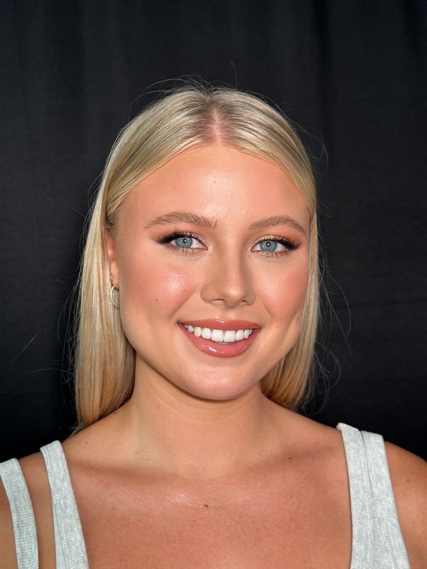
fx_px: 789
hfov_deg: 30.3
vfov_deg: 39.7
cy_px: 284
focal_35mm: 48
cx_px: 214
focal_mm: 6.86
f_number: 1.78
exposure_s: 1/60
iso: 64
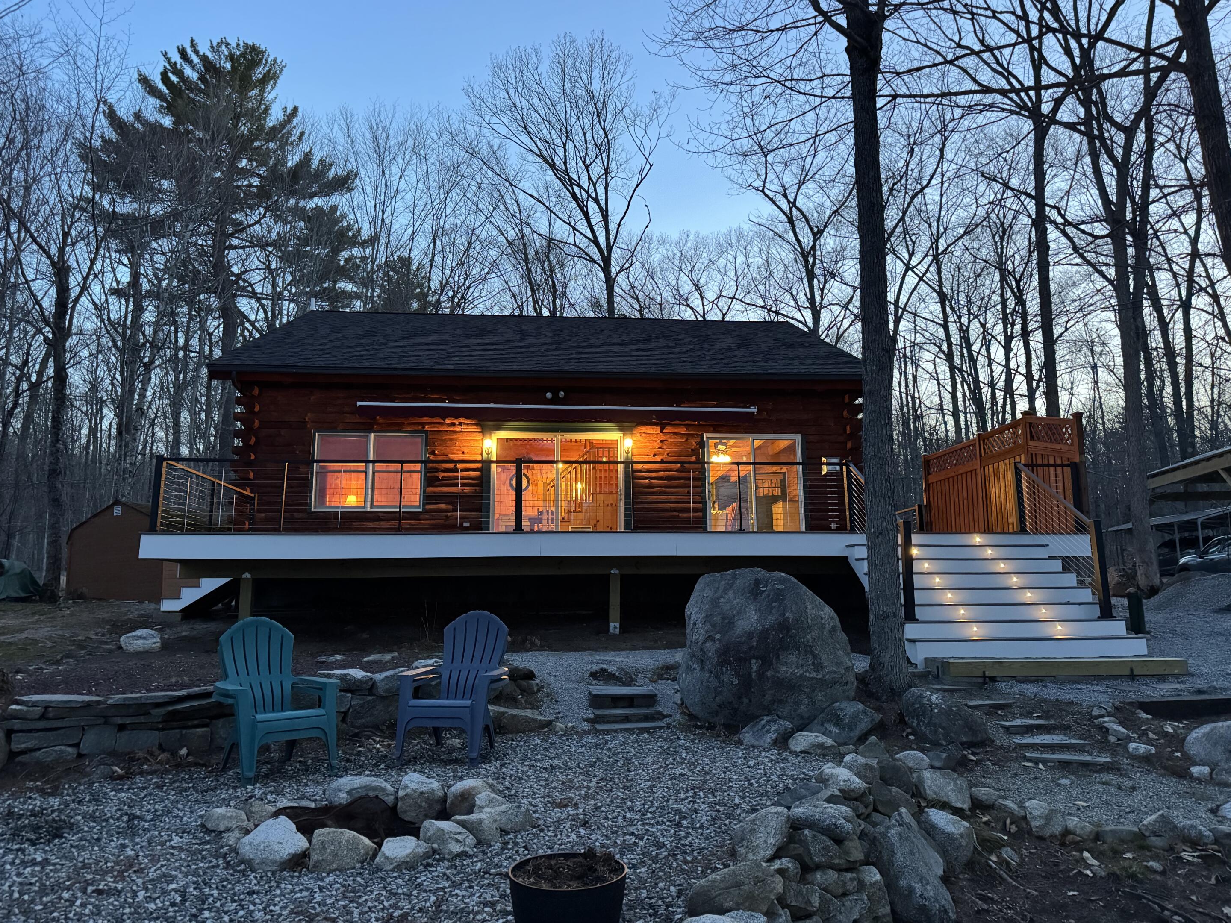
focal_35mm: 25
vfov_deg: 54.9
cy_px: 447
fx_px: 889
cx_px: 624
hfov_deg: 69.4
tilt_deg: +10.6
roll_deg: +0.2
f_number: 1.78
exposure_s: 1/30
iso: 1250
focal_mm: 6.76
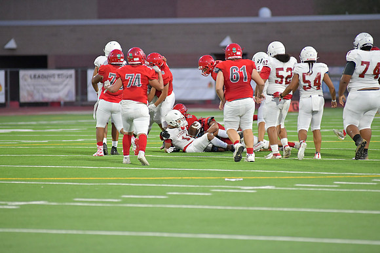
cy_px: 126
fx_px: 3167
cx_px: 190
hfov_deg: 6.9
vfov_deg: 4.6
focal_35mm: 300
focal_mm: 300
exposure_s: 1/1250
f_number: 3.5
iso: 5600
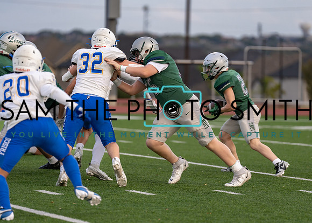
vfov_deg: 5.8
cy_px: 119
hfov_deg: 8.1
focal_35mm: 249
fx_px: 2205
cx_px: 176
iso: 320
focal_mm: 200
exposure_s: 1/1250
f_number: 2.8
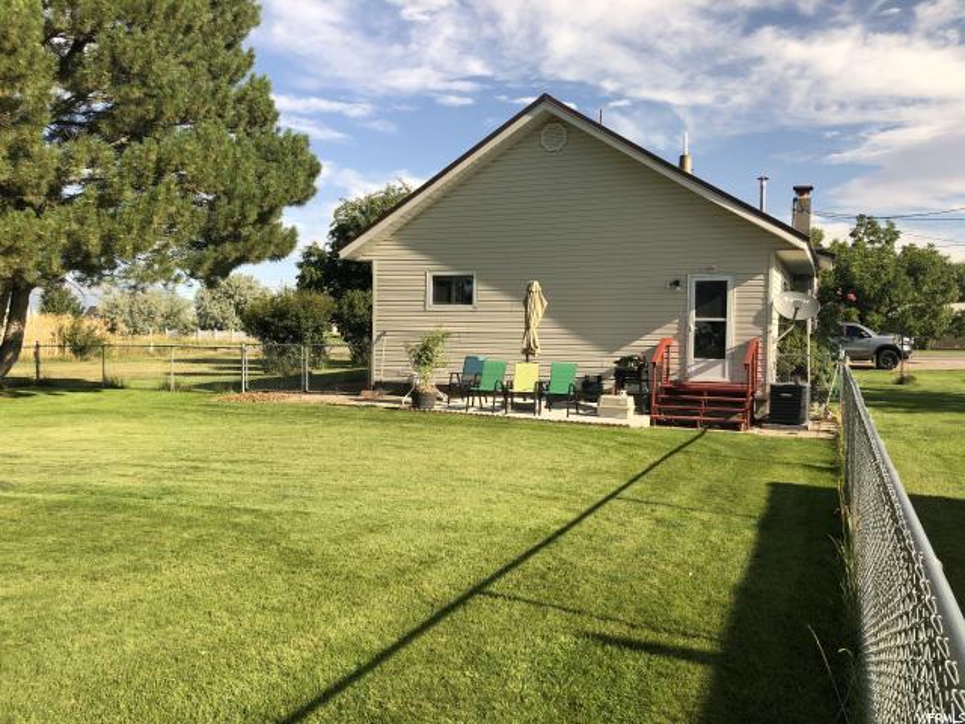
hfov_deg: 63.4
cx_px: 482
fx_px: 781
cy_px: 362
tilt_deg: -1.8
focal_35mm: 28
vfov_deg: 49.7
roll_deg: -0.6
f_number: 1.8
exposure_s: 1/1621
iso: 25
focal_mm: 4
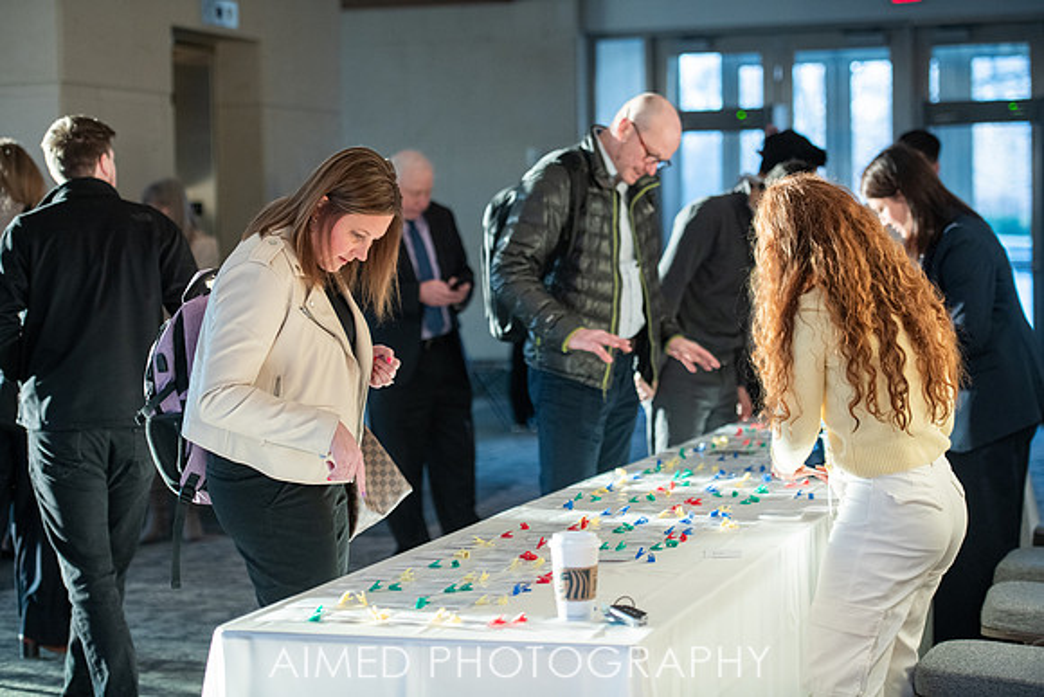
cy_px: 348
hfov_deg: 24.6
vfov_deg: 16.5
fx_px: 2399
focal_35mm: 83
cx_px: 522
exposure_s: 1/200
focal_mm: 82
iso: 1250
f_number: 2.8
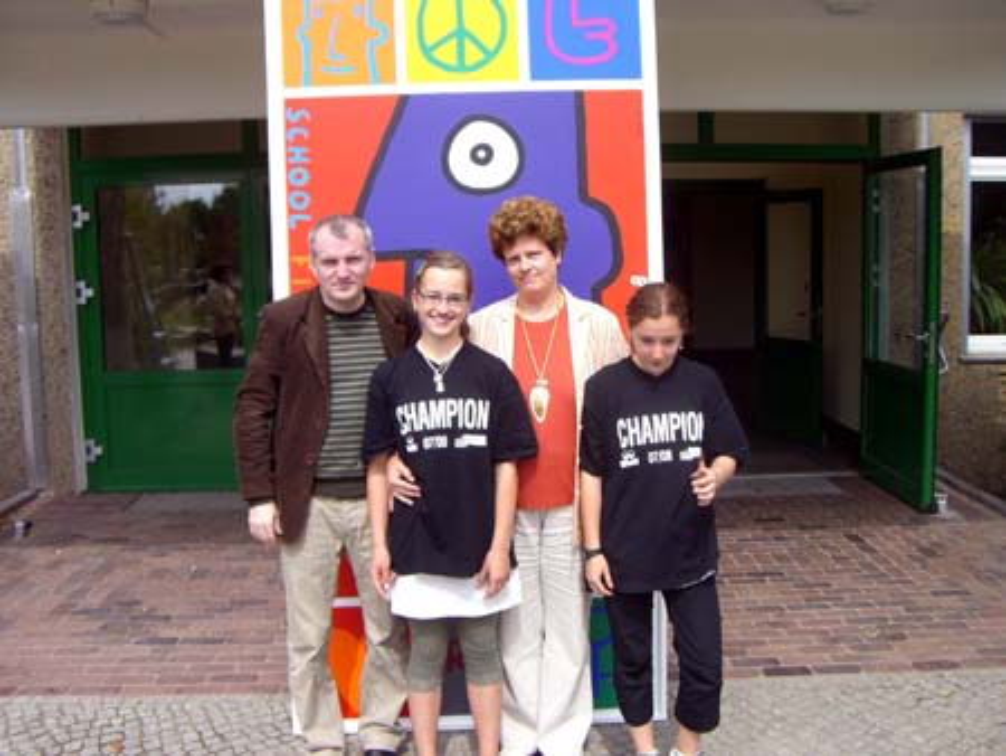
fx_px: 1105
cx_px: 503
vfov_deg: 37.8
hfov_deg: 49.0
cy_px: 378
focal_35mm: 38
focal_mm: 6.2
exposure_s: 1/800
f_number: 2.7
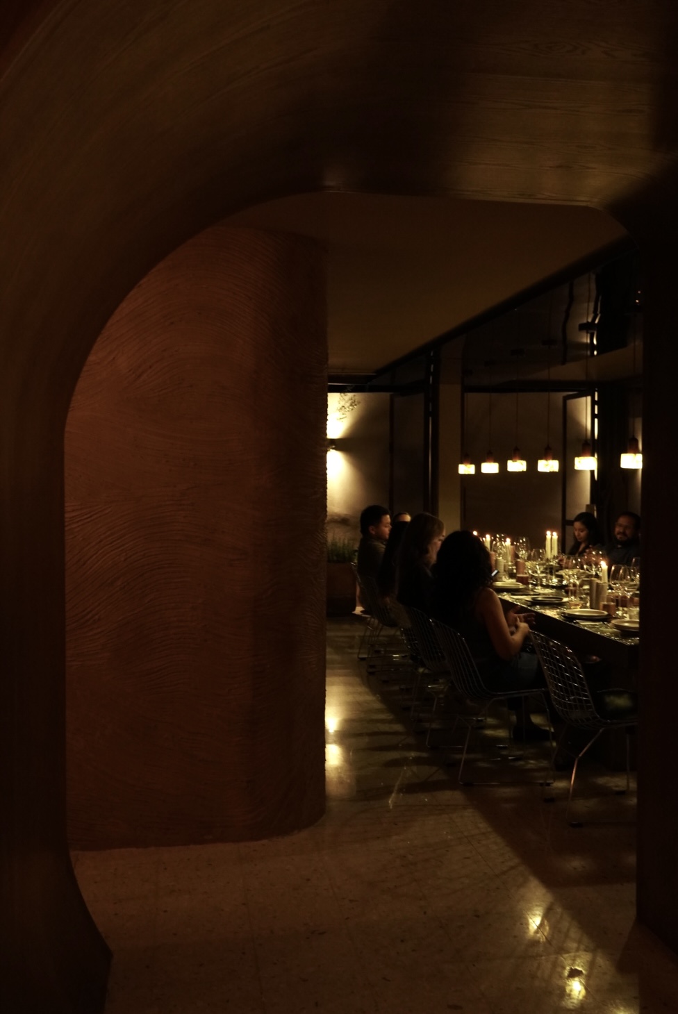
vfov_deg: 59.5
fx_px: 888
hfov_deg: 41.8
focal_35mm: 32
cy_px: 507
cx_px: 339
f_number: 4
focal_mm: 21
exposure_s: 1/40
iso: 2500
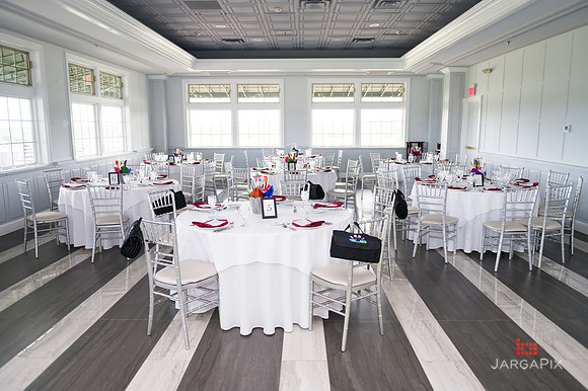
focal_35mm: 27
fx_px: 441
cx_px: 294
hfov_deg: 67.4
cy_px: 196
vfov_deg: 47.9
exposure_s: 1/200
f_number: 3.2
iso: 200
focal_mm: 27
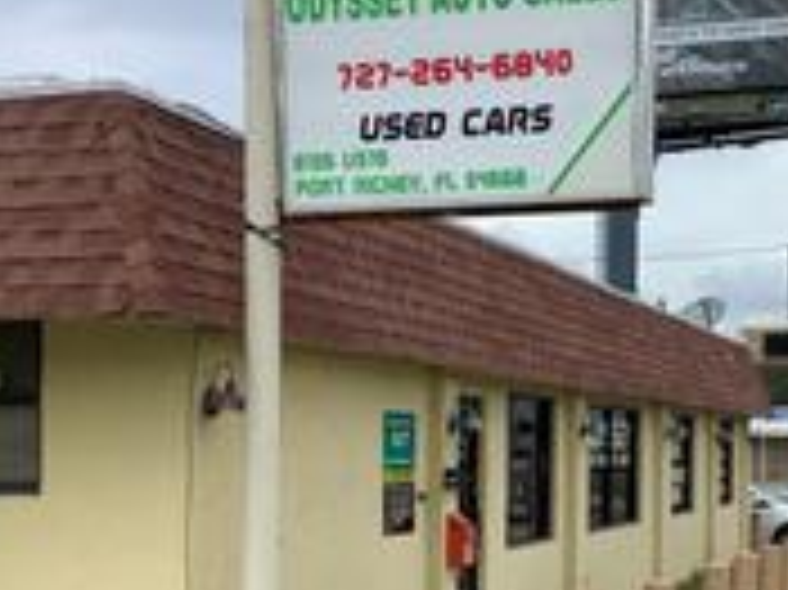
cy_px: 437
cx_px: 590
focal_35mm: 71
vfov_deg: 20.5
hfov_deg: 27.1
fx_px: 1615
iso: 25
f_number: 2.4
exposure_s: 1/1359
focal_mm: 3.3
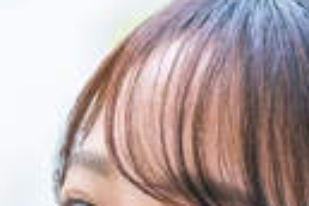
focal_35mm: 493
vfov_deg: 2.8
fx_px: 4231
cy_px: 493
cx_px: 187
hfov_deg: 4.2
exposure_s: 1/500
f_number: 2.8
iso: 200
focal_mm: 85
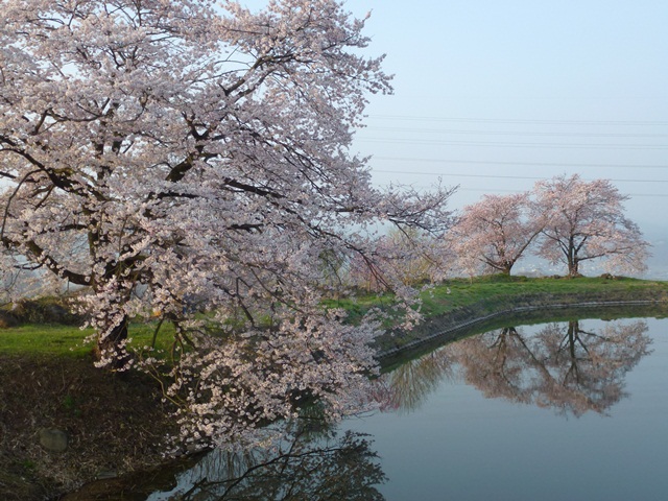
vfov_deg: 37.7
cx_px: 334
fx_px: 733
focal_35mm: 38
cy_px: 250
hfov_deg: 49.0
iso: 100
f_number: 3.8
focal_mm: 6.8
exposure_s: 1/250
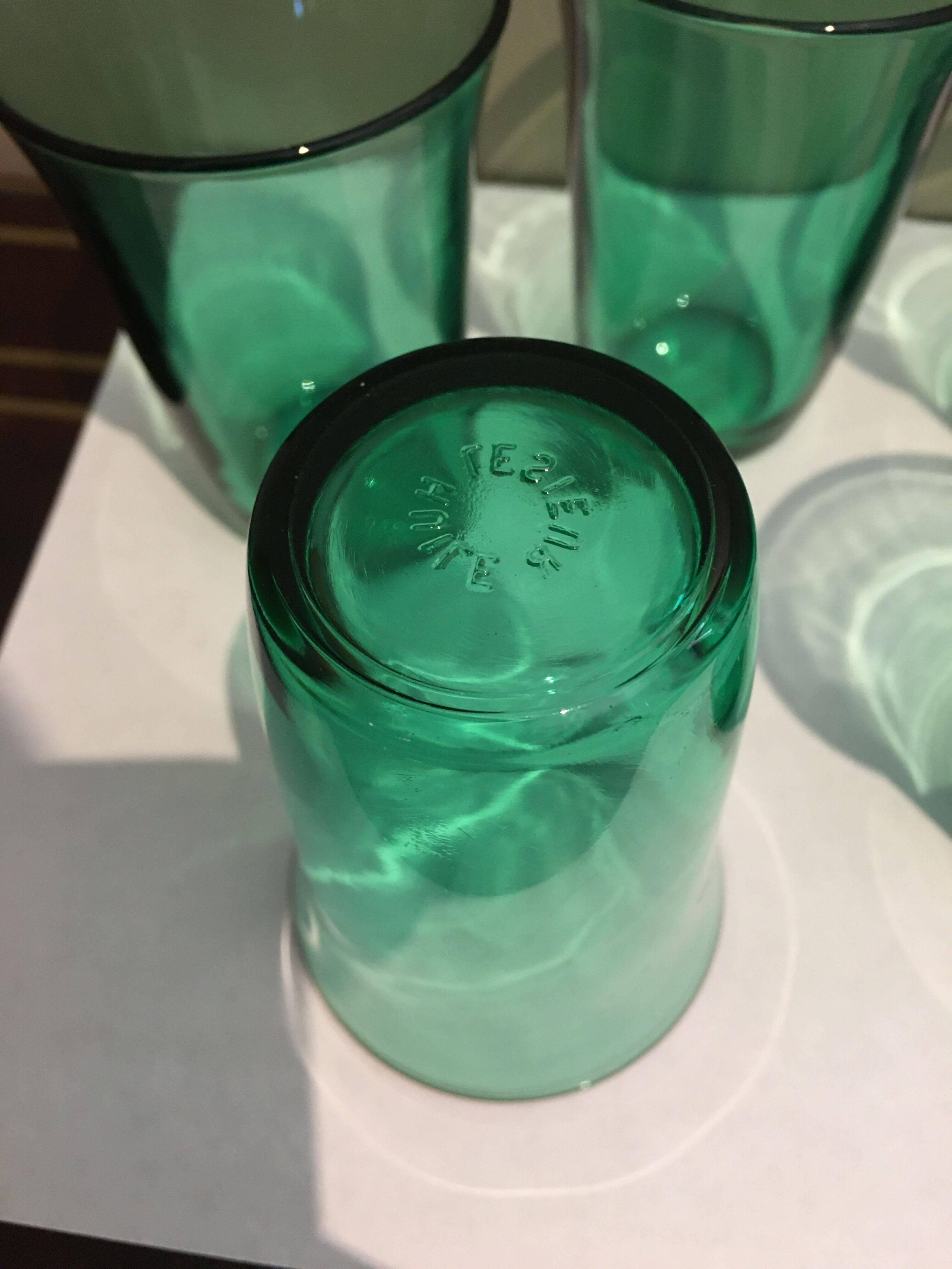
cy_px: 634
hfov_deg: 48.2
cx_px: 476
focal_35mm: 29
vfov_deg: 61.7
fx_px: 1063
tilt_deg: -60.0
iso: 125
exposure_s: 1/17
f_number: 2.2
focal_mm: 4.15
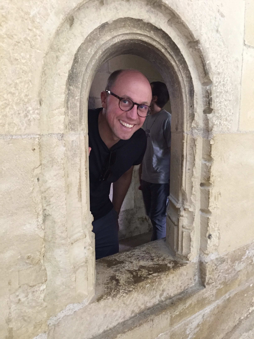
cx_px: 127
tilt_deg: -8.2
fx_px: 284
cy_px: 170
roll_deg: +0.6
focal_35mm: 29
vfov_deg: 61.7
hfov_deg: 48.2
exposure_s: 1/20
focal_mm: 4.15
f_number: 2.2
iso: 250
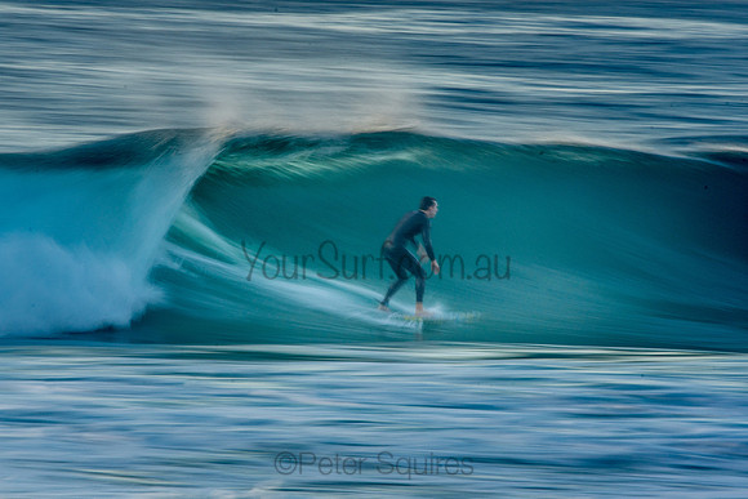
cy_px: 250
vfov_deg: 2.0
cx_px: 374
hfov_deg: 3.0
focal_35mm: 687
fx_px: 14270
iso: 100
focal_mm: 450
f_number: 22
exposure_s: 1/10
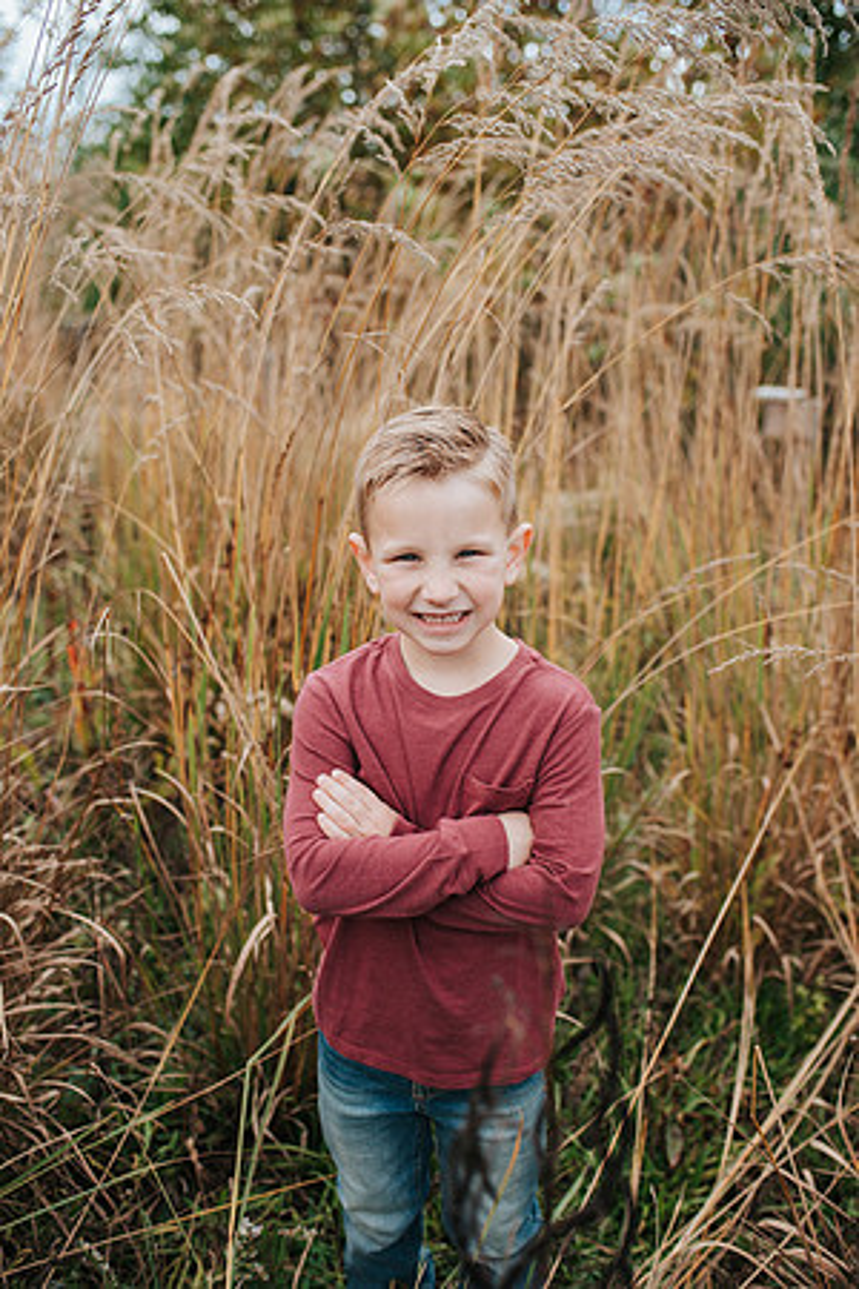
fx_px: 1253
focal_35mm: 35
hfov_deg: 37.9
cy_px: 644
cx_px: 430
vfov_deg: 54.4
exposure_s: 1/800
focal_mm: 35
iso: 280
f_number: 3.2
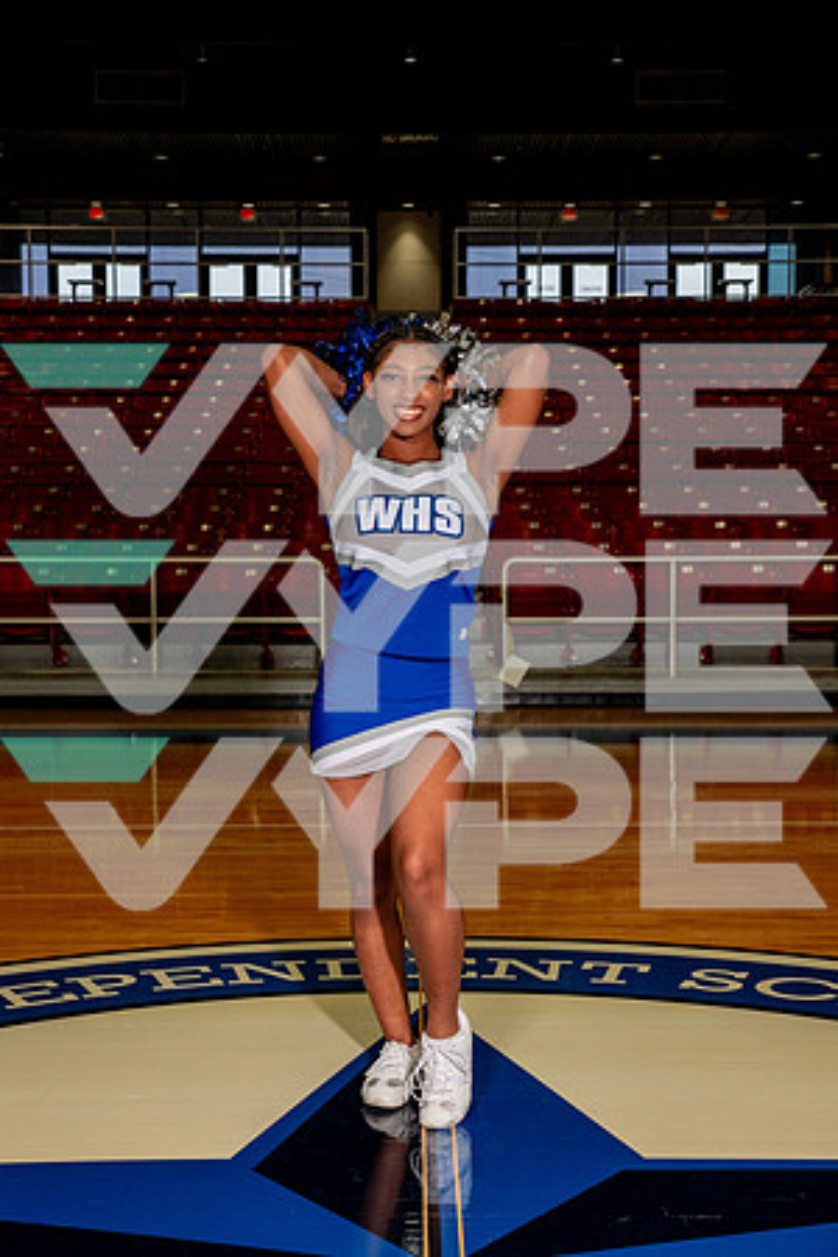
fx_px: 1920
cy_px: 628
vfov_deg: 36.2
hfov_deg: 24.6
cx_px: 419
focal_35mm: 55
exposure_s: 1/320
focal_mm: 55
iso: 800
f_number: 7.1
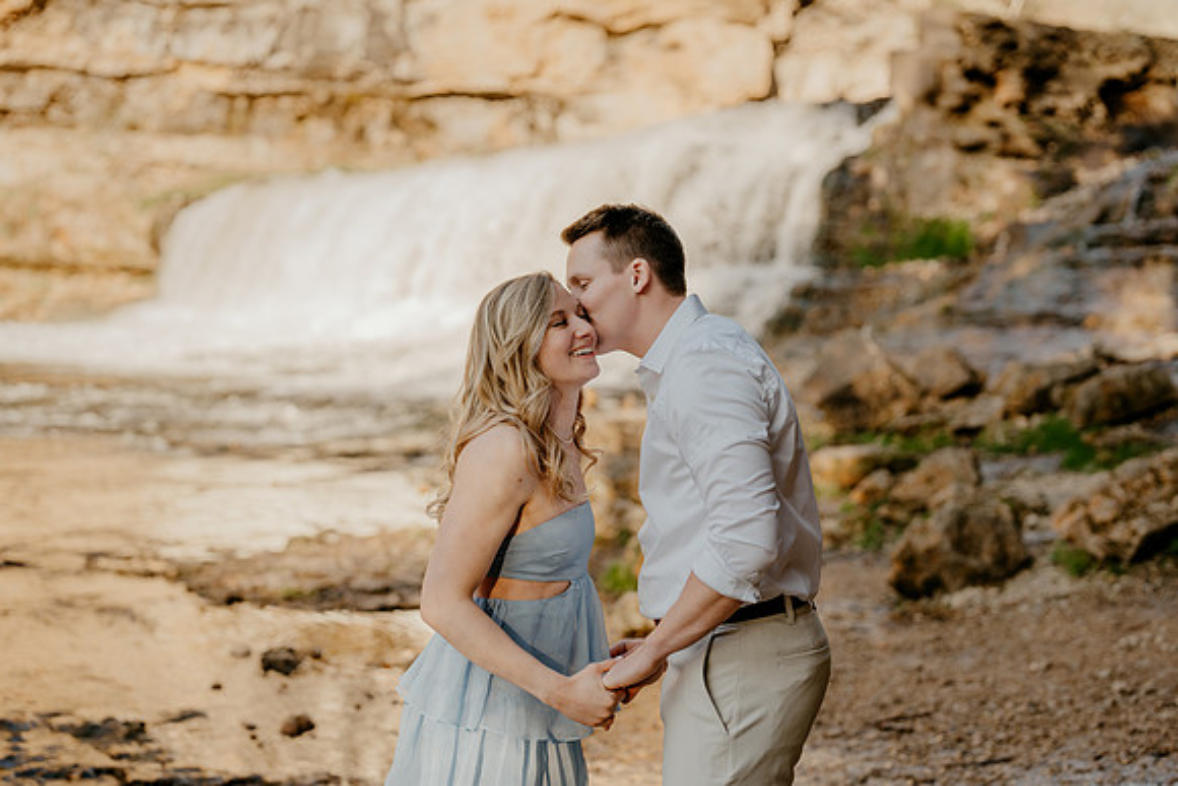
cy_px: 393
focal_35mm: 50
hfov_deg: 39.6
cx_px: 589
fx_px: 1636
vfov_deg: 27.0
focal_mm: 50
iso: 125
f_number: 2
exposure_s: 1/800
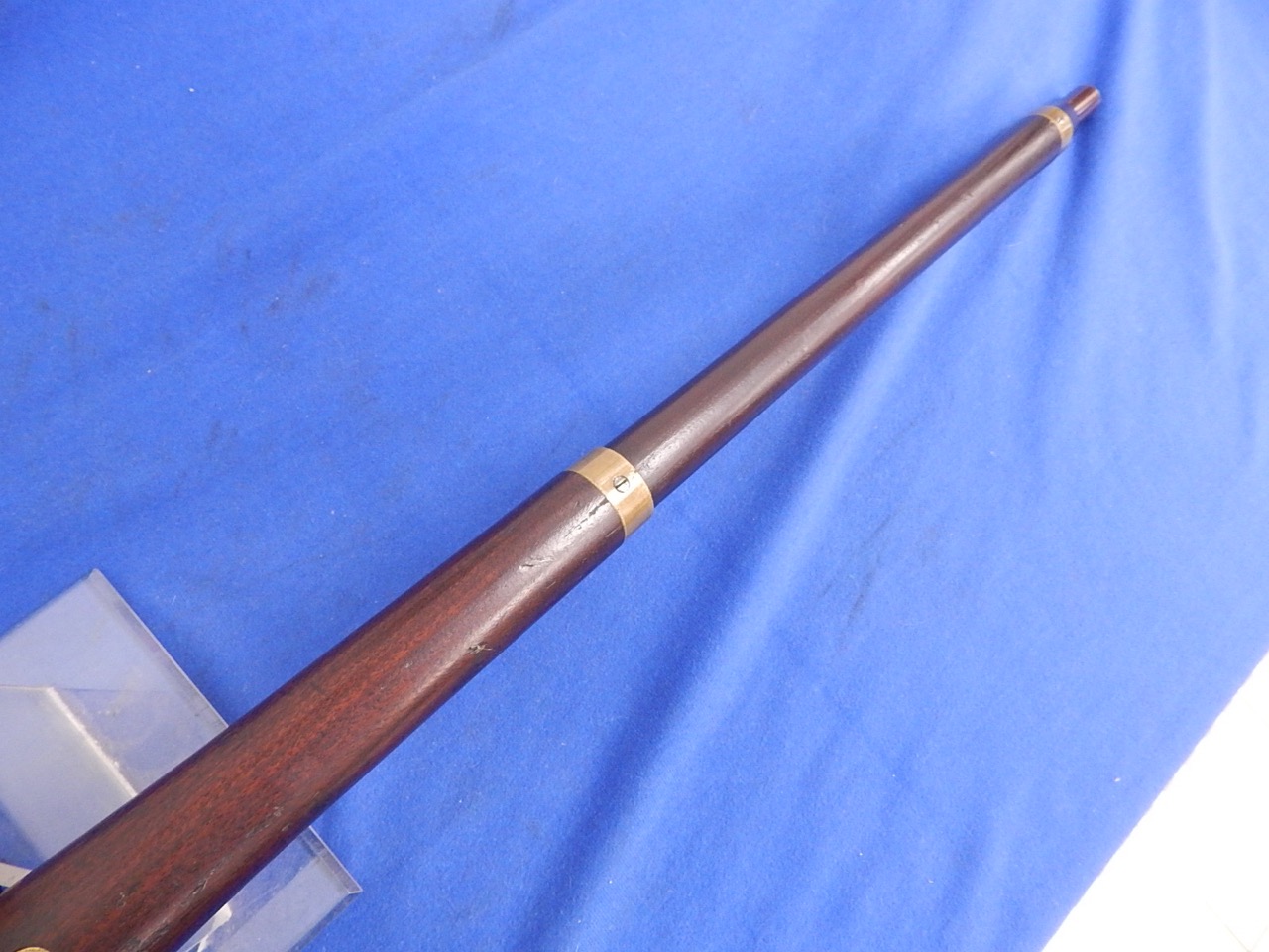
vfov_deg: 61.1
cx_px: 634
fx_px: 807
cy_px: 476
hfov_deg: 76.4
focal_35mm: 22
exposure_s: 1/13
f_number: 3
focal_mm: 4
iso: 400
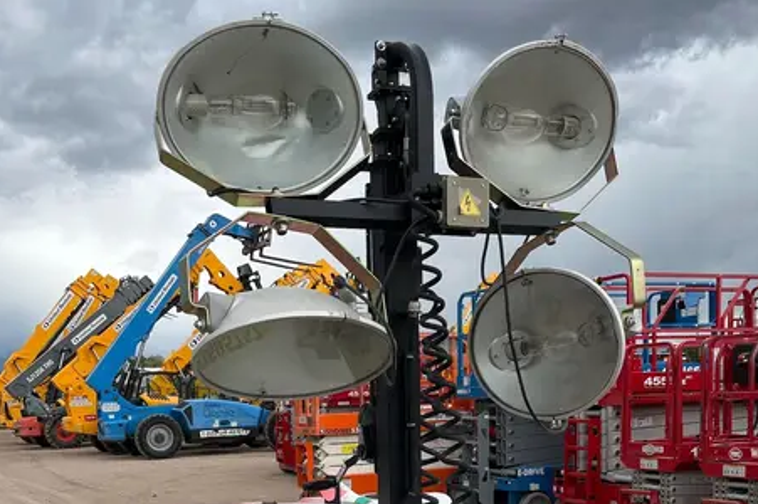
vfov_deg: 28.8
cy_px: 488
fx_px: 926
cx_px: 345
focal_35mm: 44
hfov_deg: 44.5
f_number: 1.6
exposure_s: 1/1536
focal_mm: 5.1
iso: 50
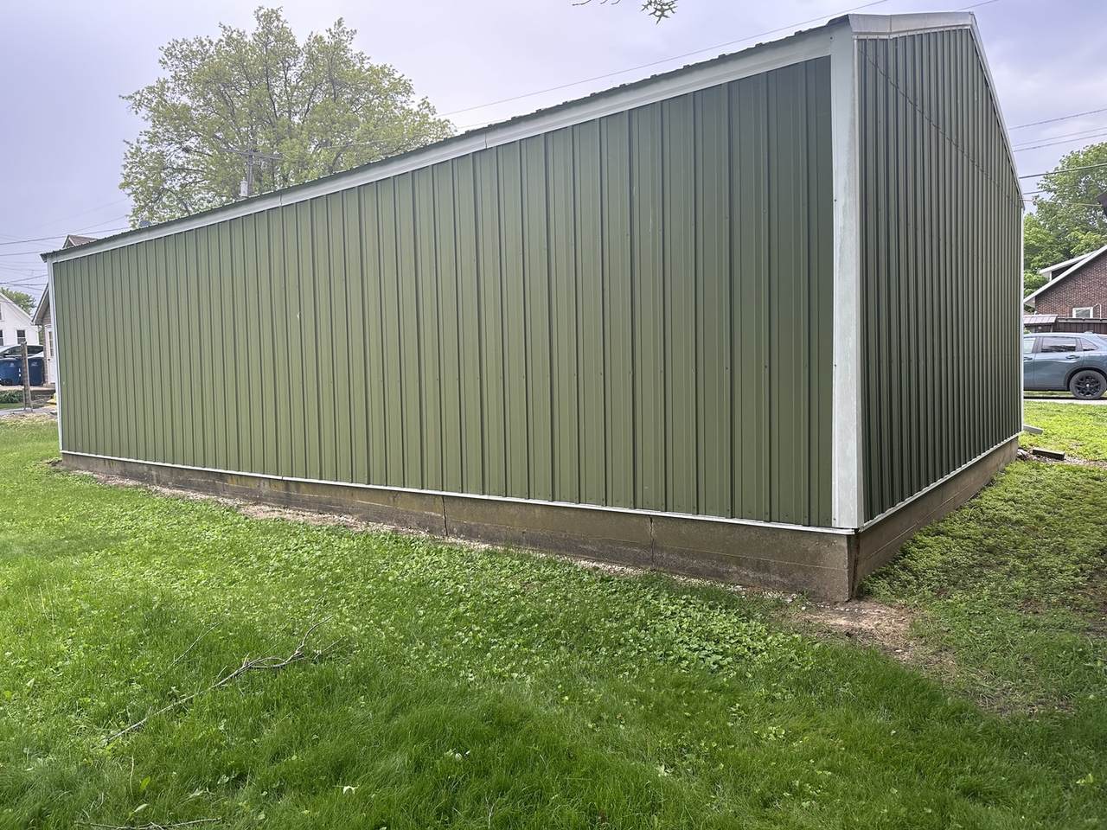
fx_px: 768
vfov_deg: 56.8
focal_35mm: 24
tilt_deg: -2.5
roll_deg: +0.9
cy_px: 415
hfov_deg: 71.6
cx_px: 554
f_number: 1.78
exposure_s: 1/396
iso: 80
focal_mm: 6.86
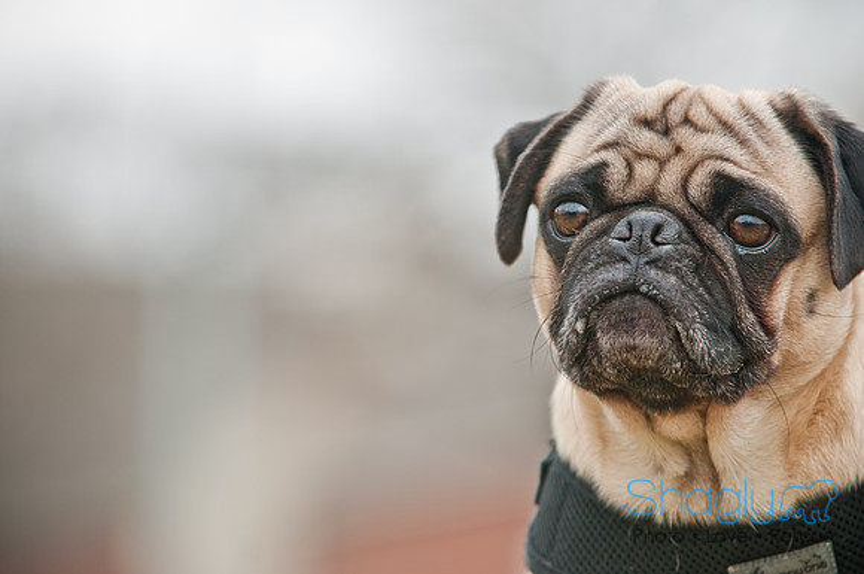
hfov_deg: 6.9
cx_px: 432
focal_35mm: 300
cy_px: 287
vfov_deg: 4.6
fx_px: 7190
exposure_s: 1/250
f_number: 5
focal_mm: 200
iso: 200
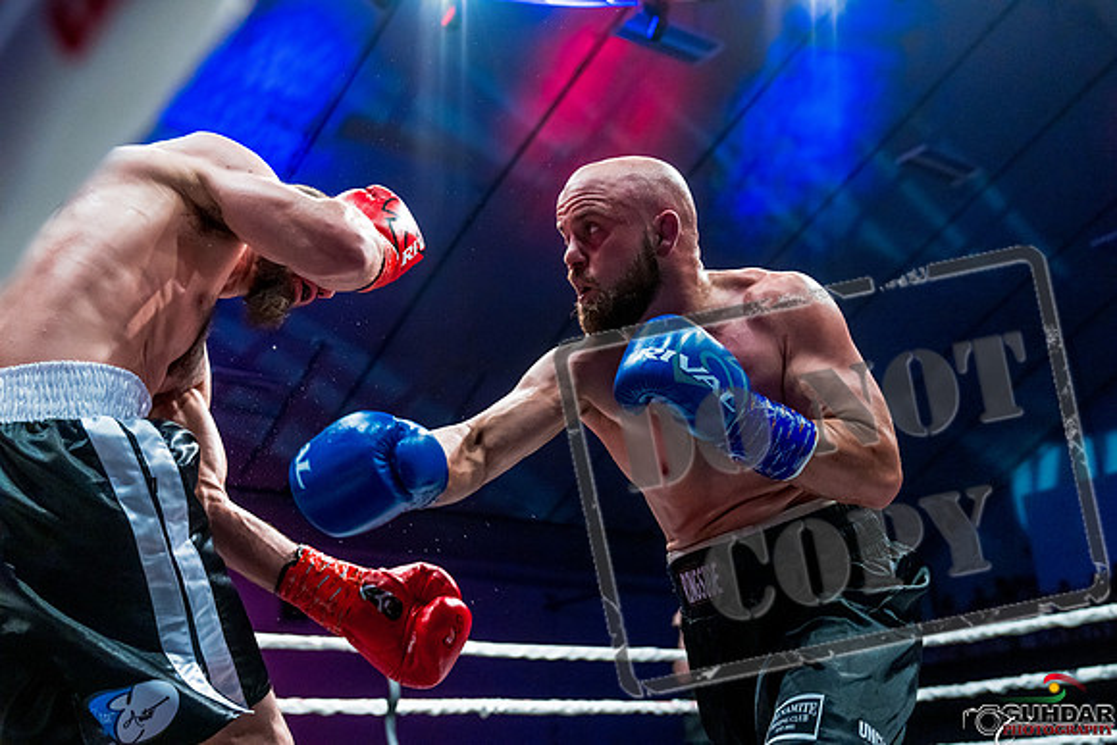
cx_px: 558
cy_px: 372
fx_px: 1241
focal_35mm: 40
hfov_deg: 48.4
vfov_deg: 33.4
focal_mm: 40
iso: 4000
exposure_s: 1/1000
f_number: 4
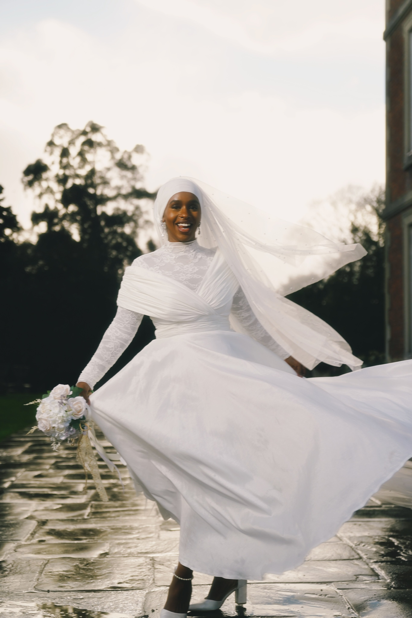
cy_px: 309
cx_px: 206
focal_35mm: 52
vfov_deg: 38.2
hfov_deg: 26.0
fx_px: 893
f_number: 2.8
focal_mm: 52
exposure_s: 1/250
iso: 500
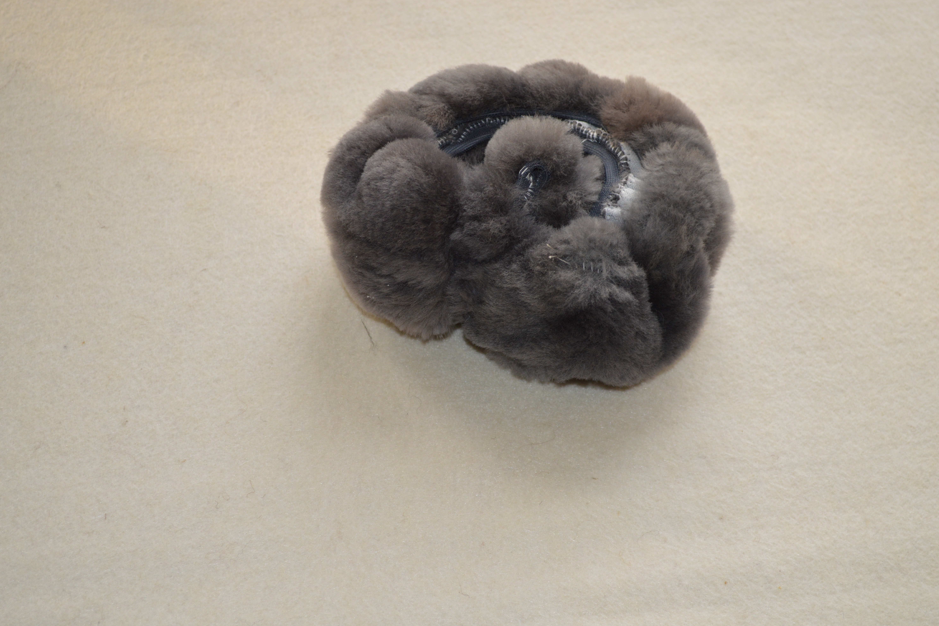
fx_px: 1669
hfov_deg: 31.4
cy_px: 315
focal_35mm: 64
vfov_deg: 21.2
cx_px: 466
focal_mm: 42
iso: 400
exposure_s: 1/60
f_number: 5.3
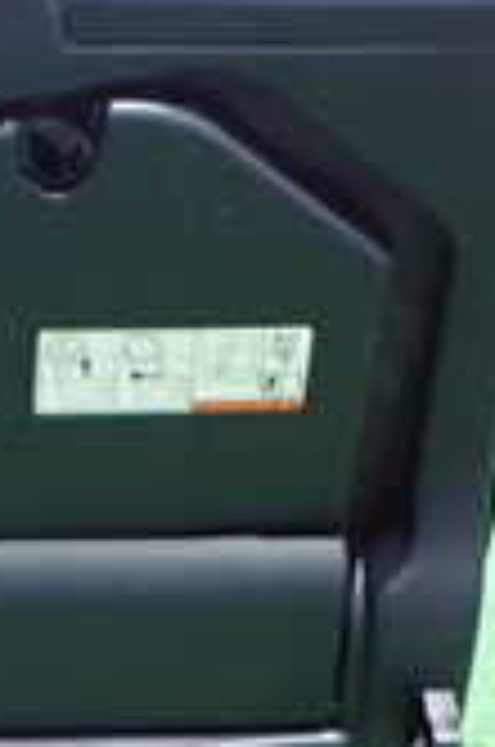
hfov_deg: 11.7
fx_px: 2340
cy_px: -14
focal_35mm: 113
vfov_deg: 17.7
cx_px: -158
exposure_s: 1/30
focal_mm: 5.4
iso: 500
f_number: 2.3
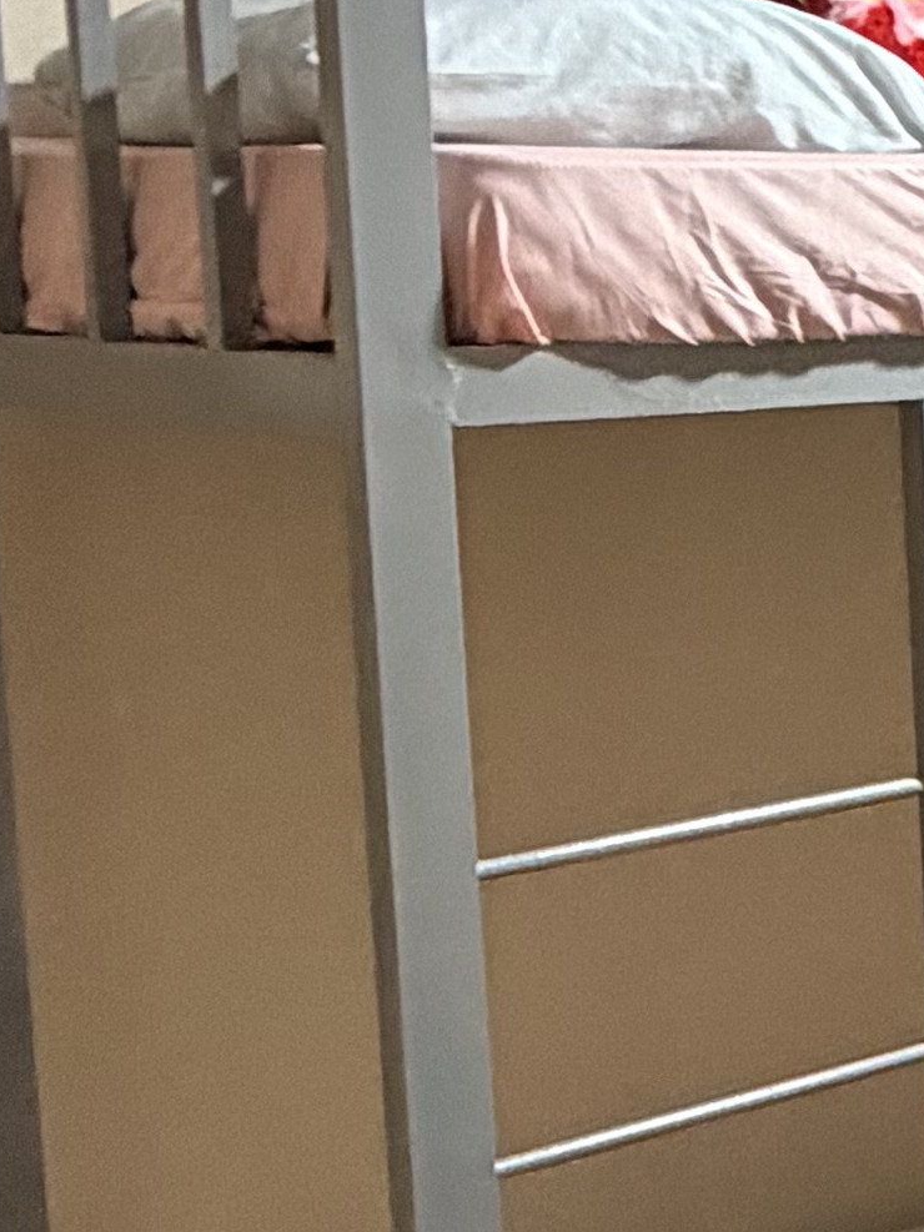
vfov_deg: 24.1
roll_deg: +1.6
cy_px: 524
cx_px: 2169
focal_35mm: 81
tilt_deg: -5.6
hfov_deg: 13.6
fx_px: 2883
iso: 320
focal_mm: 2.22
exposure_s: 1/60
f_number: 2.2
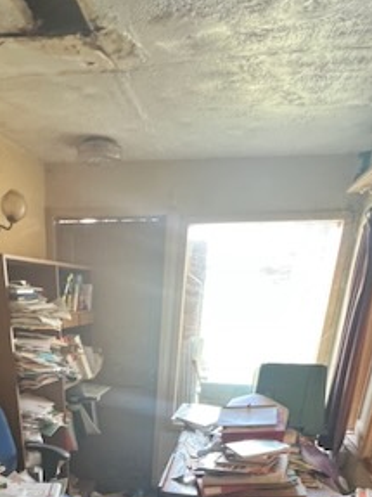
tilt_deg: -24.4
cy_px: 492
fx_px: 416
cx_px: 107
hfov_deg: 46.9
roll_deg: -1.0
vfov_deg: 50.5
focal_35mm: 29
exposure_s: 1/50
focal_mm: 1.57
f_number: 1.8
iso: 320
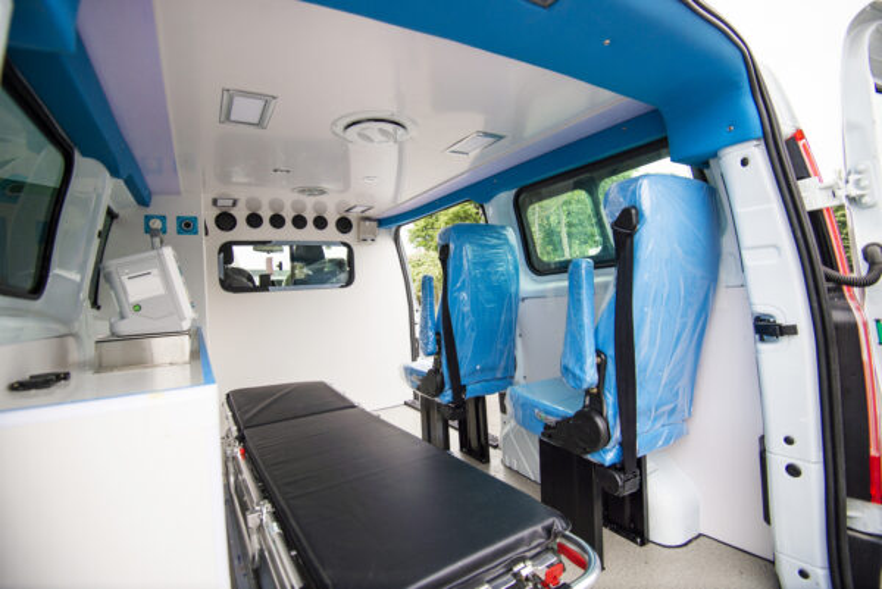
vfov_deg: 73.8
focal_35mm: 16
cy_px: 294
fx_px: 392
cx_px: 441
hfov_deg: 96.7
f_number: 4
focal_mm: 16
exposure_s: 1/320
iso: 100
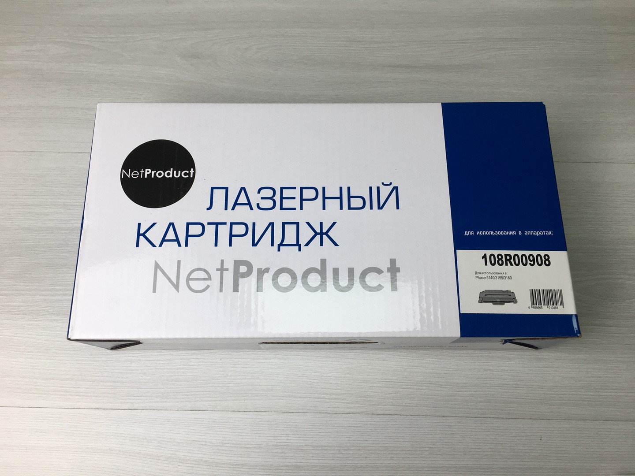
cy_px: 238
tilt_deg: -72.4
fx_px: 532
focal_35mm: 29
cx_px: 318
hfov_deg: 61.7
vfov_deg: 48.2
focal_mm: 4.15
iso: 25
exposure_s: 1/108
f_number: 2.2
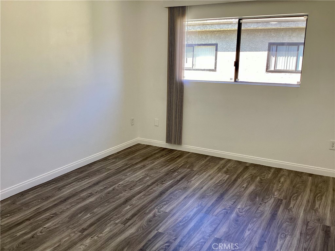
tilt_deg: -12.7
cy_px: 126
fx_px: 300
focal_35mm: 31
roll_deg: -2.2
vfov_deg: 45.4
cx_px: 168
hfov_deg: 58.4
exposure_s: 1/120
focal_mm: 3.3
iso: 64
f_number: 2.4
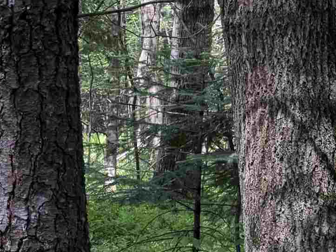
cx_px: -349
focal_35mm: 102
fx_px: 990
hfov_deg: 15.3
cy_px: 215
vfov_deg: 14.4
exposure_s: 1/173
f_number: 1.78
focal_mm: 6.76
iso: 64
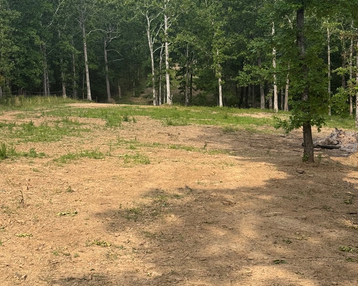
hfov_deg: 30.0
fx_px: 667
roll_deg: +3.6
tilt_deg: -6.6
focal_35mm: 63
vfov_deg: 24.2
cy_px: 124
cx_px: 179
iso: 64
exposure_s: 1/1923
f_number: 1.78
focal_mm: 6.76
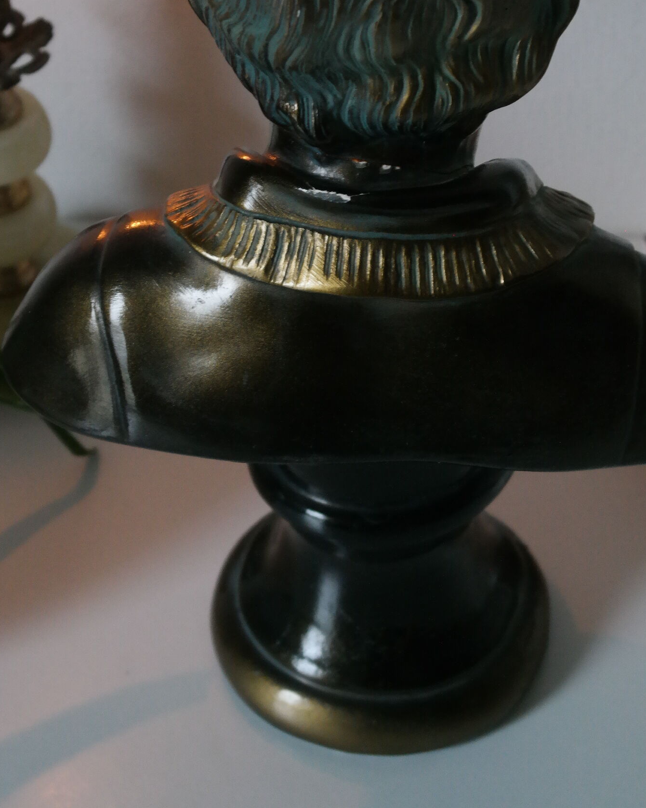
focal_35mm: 115
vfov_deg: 16.6
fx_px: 2748
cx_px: 351
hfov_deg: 13.4
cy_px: 207
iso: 1600
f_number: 5.6
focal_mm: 45
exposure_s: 1/30
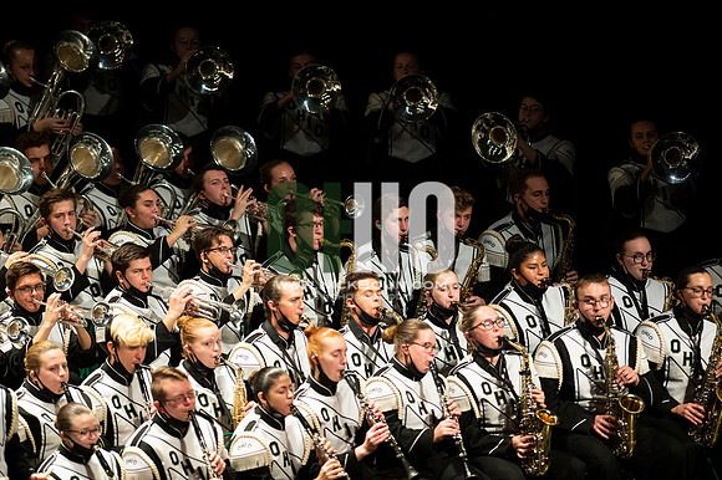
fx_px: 6013
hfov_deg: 6.9
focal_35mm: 300
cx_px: 361
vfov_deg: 4.6
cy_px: 240
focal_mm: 300
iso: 3200
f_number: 2.8
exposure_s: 1/500
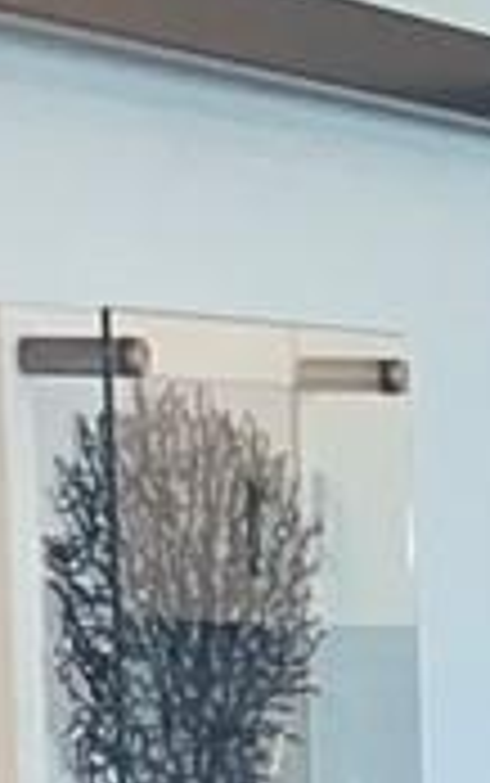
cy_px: 1058
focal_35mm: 254
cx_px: 2751
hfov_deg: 4.3
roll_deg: +0.2
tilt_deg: -5.5
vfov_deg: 8.1
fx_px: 5418
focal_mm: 4.2
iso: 40
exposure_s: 1/17
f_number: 1.6
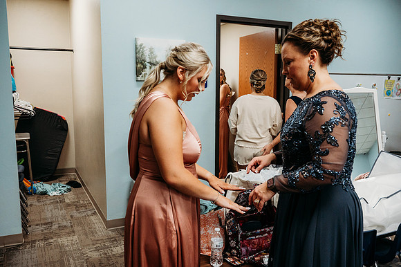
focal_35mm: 32
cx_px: 200
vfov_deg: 40.5
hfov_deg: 58.0
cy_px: 134
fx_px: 362
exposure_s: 1/160
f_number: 5.6
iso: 2000
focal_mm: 32.5
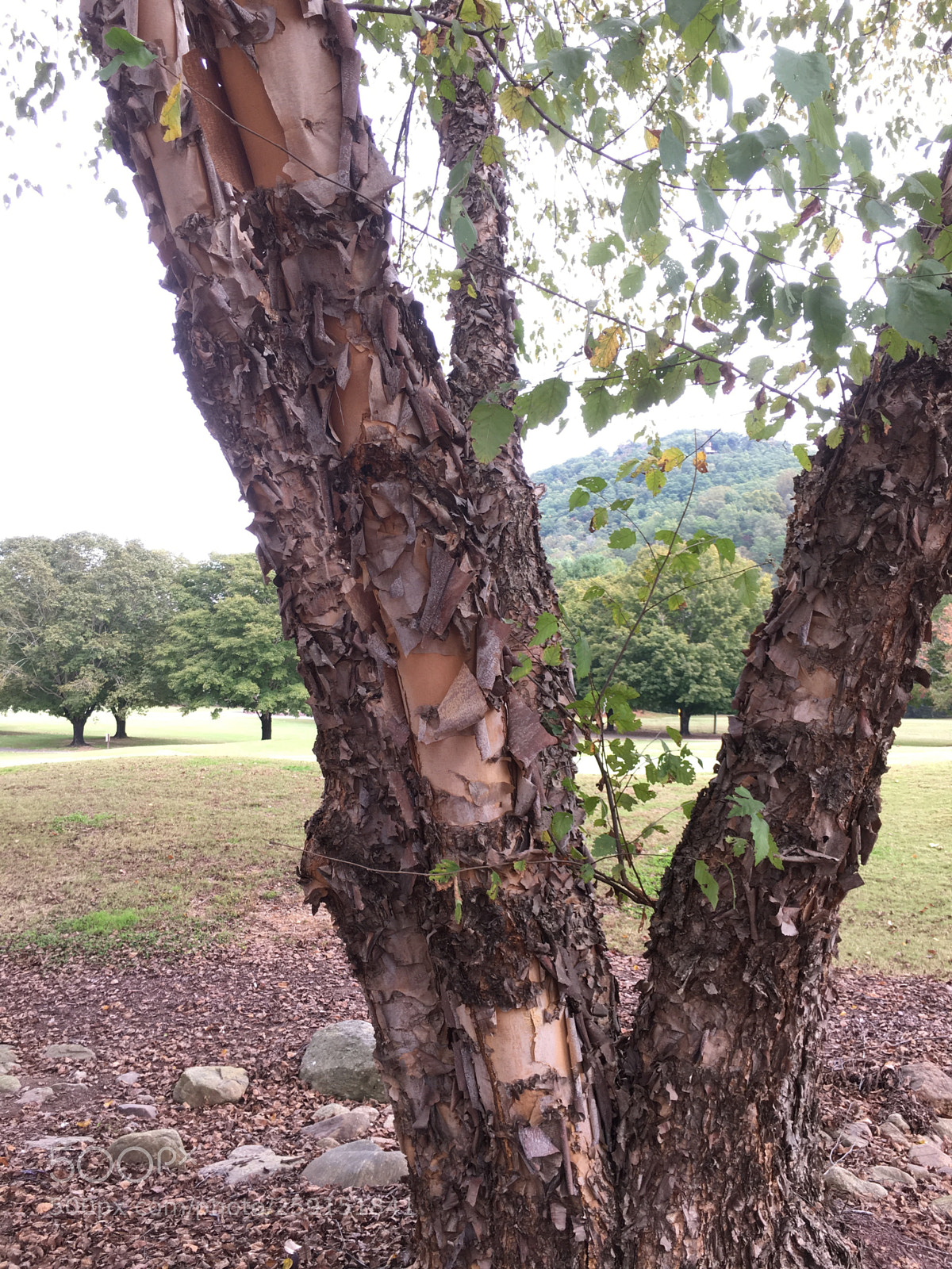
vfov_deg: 61.7
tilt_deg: +4.5
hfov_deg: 48.2
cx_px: 476
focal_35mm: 29
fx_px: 1063
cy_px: 634
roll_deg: +1.0
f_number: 2.2
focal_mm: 4.15
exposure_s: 1/120
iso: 25
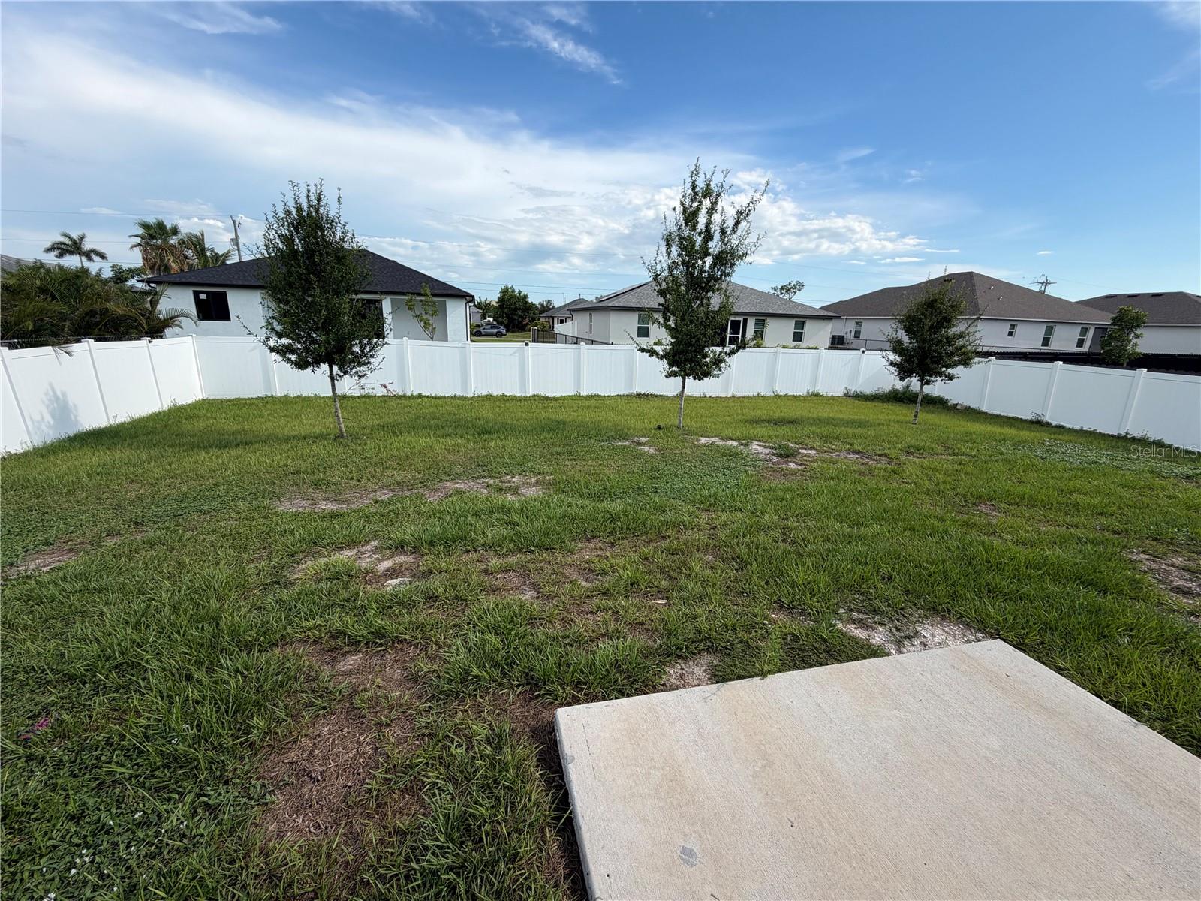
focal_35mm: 14
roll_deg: -1.7
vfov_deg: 85.7
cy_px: 450
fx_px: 486
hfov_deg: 102.1
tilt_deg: -15.3
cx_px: 600
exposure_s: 1/770
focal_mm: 2.22
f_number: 2.2
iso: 25
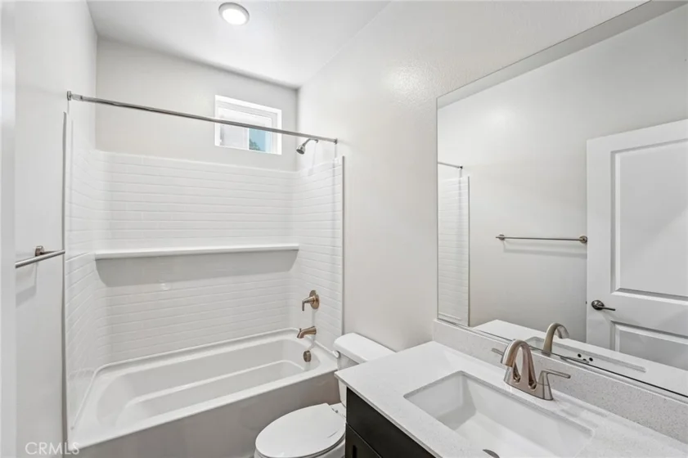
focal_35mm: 14
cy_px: 229
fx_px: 267
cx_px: 344
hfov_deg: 104.3
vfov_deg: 81.2
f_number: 8
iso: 400
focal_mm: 14
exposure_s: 1/25
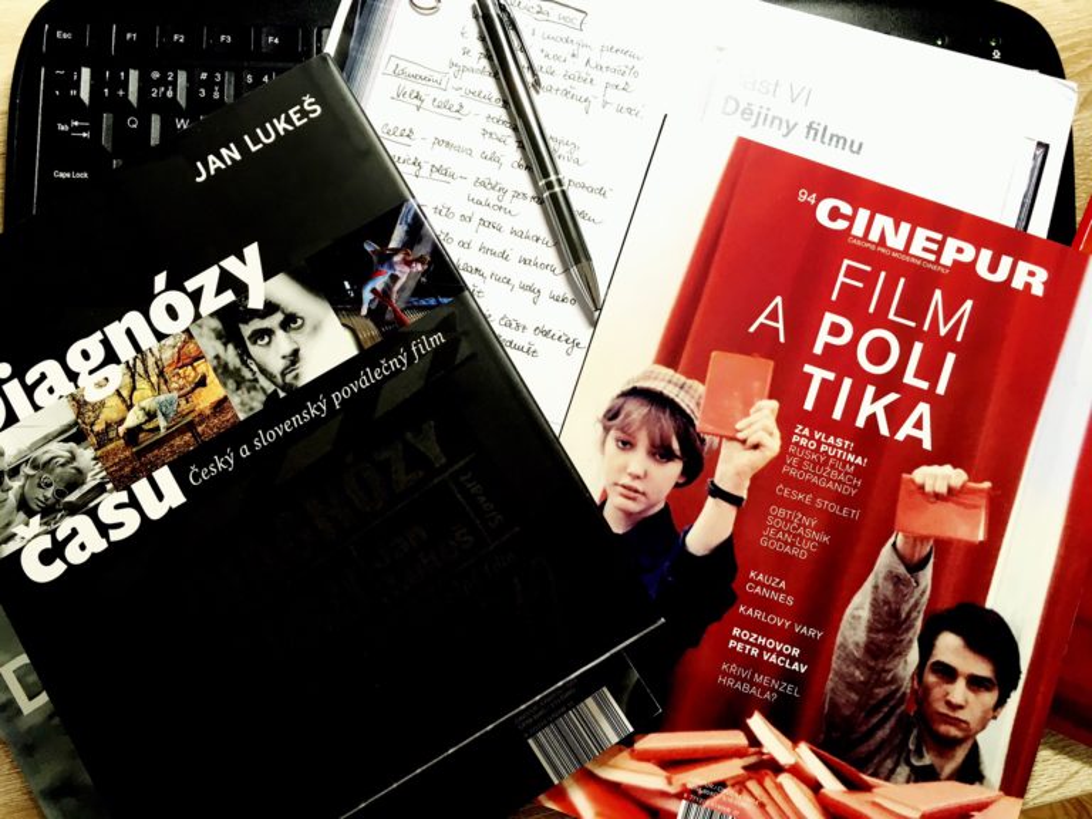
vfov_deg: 48.2
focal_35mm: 29
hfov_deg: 61.7
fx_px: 915
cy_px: 410
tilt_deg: -79.0
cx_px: 546
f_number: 2.2
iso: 50
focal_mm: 4.15
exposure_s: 1/33
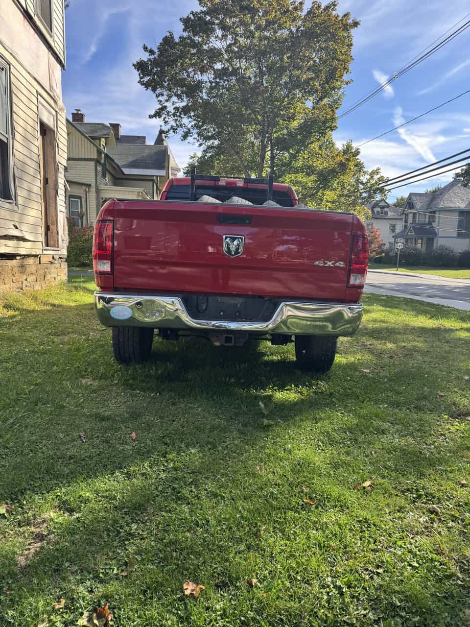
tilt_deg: -8.0
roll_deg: -1.2
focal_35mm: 24
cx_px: 235
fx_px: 434
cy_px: 314
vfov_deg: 71.6
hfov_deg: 56.8
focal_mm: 6.76
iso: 80
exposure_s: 1/782
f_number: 1.78
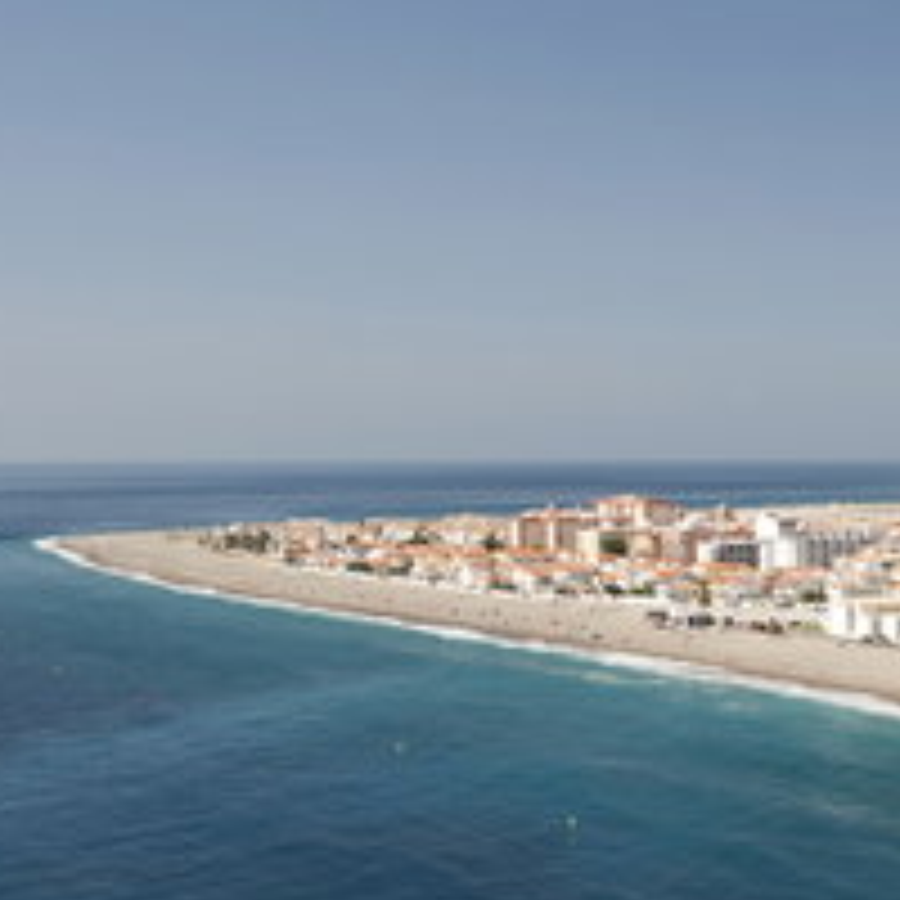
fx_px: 1735
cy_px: 700
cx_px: 902
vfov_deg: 28.5
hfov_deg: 27.4
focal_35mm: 59
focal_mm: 29
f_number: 9
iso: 400
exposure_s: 1/320
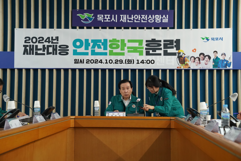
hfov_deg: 34.5
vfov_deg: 23.4
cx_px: 120
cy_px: 80
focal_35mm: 58
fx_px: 388
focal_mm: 58
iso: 6400
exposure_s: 1/160
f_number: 4
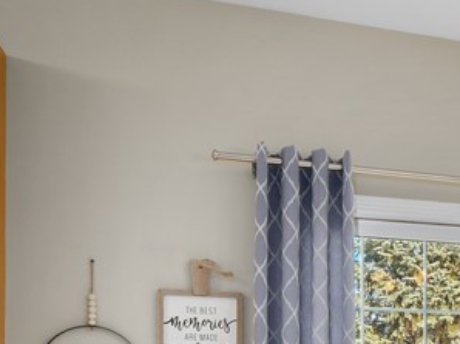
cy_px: 440
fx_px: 730
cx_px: 537
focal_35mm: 55
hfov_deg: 30.3
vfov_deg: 23.6
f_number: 6.3
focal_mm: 8
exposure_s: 1/3
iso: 200
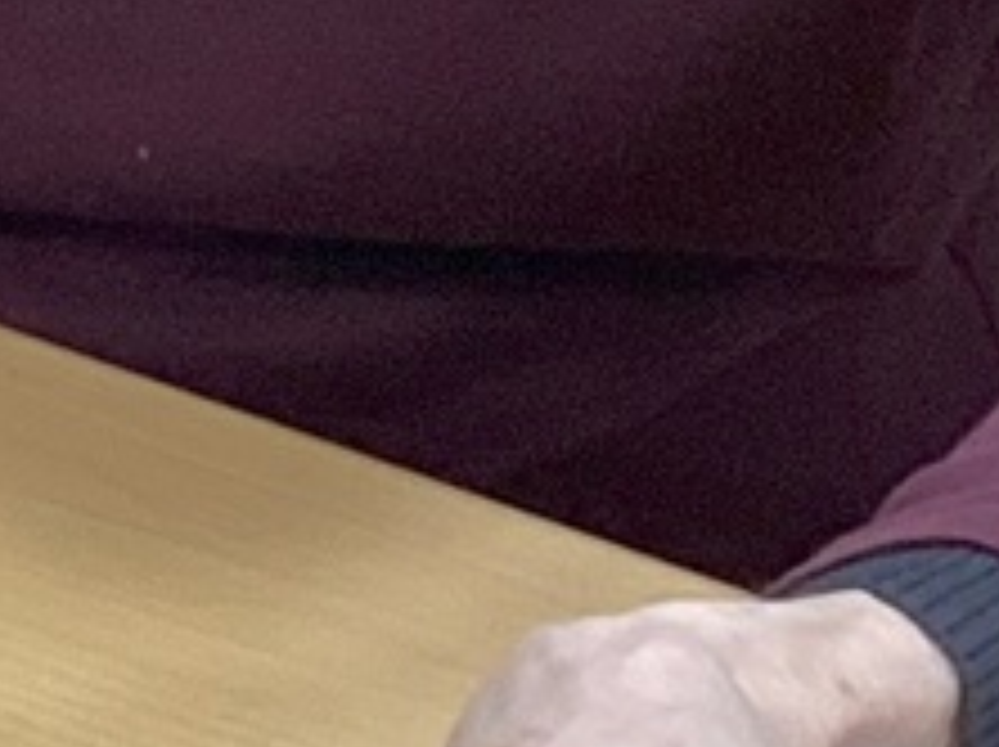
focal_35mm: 228
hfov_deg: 7.6
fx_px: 6573
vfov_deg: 6.5
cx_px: -1962
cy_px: -58
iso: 125
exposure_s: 1/50
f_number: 2.4
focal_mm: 3.3
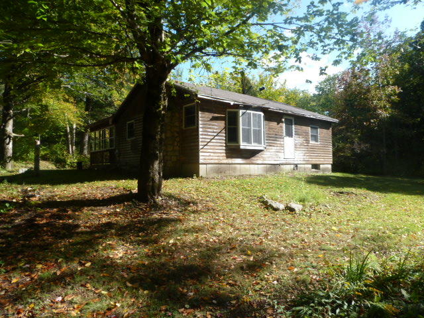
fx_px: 294
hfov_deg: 71.6
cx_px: 212
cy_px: 159
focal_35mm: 24
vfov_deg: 56.8
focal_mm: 4.3
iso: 100
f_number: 4
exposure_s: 1/250
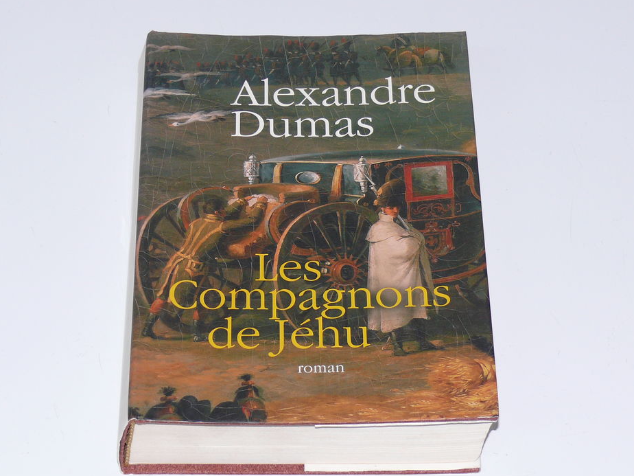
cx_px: 317
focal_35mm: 119
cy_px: 253
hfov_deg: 16.6
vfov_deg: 12.5
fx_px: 2180
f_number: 3.2
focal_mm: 16.3
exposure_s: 1/30
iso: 100
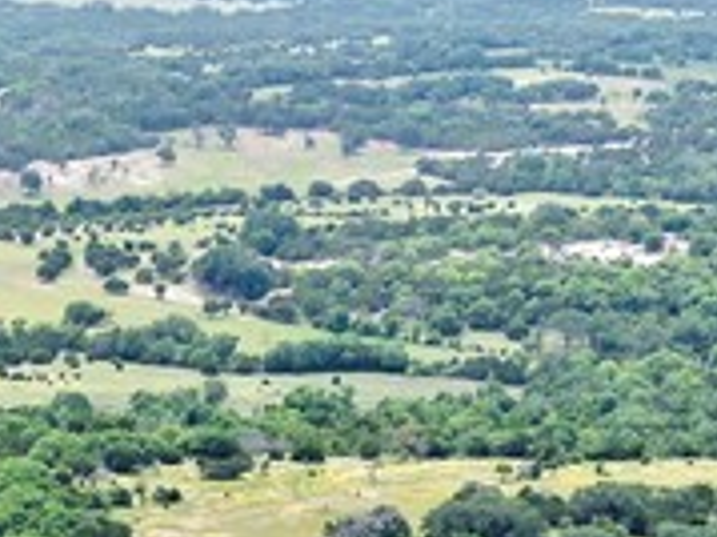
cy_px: 958
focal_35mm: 137
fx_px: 2836
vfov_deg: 10.2
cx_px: -356
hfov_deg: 13.6
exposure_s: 1/1250
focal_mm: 12.29
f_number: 2.8
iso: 140
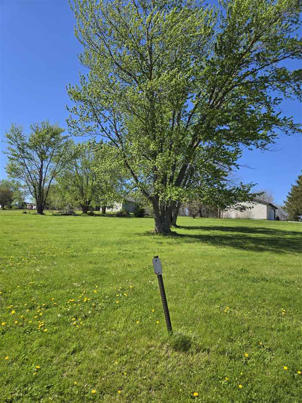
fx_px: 267
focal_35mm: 23
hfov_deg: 58.9
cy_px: 202
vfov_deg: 73.9
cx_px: 151
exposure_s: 1/1542
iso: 25
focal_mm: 5.4
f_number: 1.8
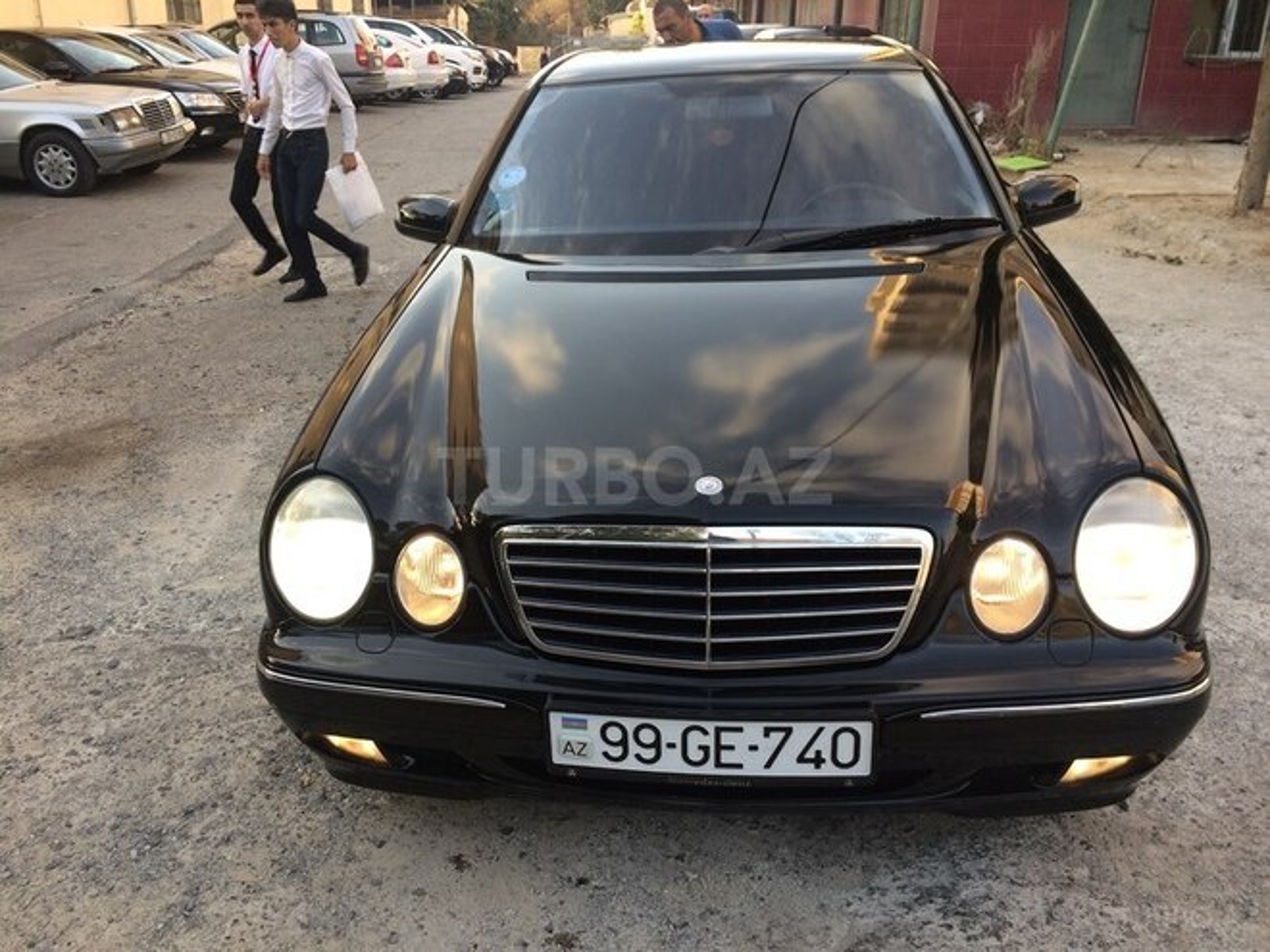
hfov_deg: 61.7
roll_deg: -1.9
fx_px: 1064
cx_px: 635
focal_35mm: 29
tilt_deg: -20.8
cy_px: 476
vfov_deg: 48.2
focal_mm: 4.15
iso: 32
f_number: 2.2
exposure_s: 1/109
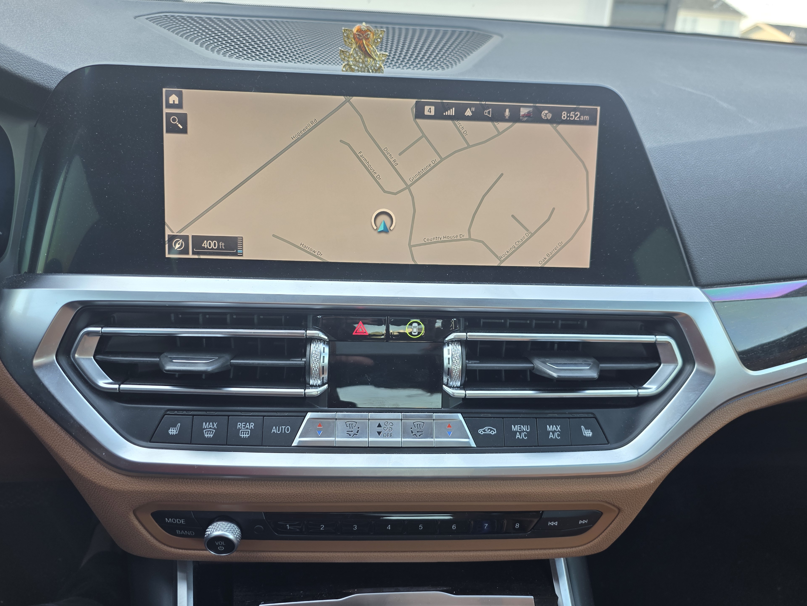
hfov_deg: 71.6
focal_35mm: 24
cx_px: 390
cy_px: 298
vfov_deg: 56.8
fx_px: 560
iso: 50
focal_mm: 6.3
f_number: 1.7
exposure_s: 1/51
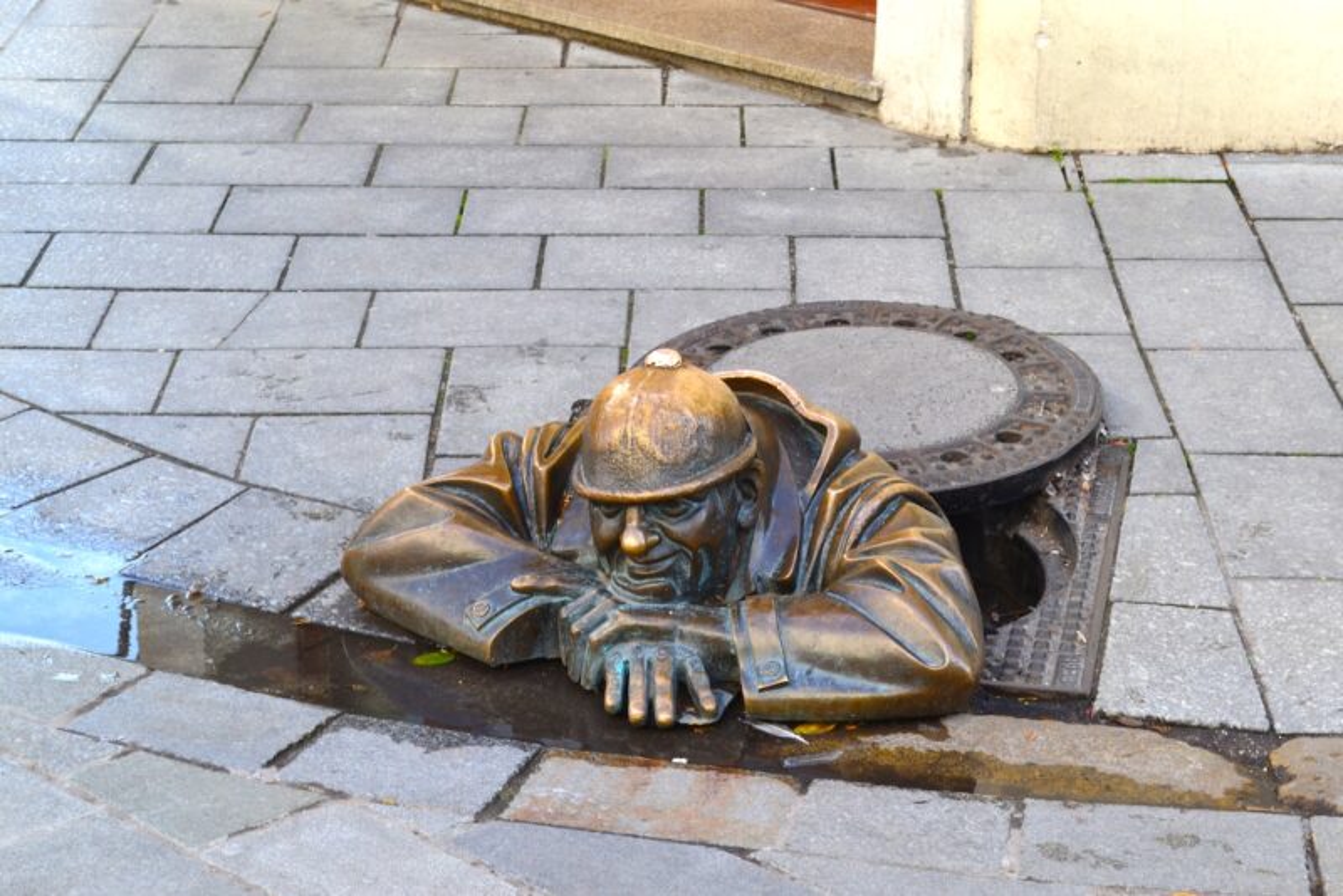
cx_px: 672
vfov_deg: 16.6
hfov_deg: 24.6
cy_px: 448
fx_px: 3079
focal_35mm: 82
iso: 400
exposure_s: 1/60
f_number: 8
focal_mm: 55
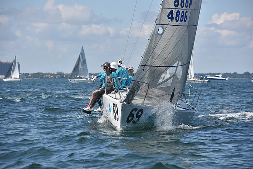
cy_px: 84
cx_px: 126
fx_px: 949
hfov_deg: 15.2
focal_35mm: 135
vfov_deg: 10.2
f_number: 6.3
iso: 250
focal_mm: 135
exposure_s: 1/1000
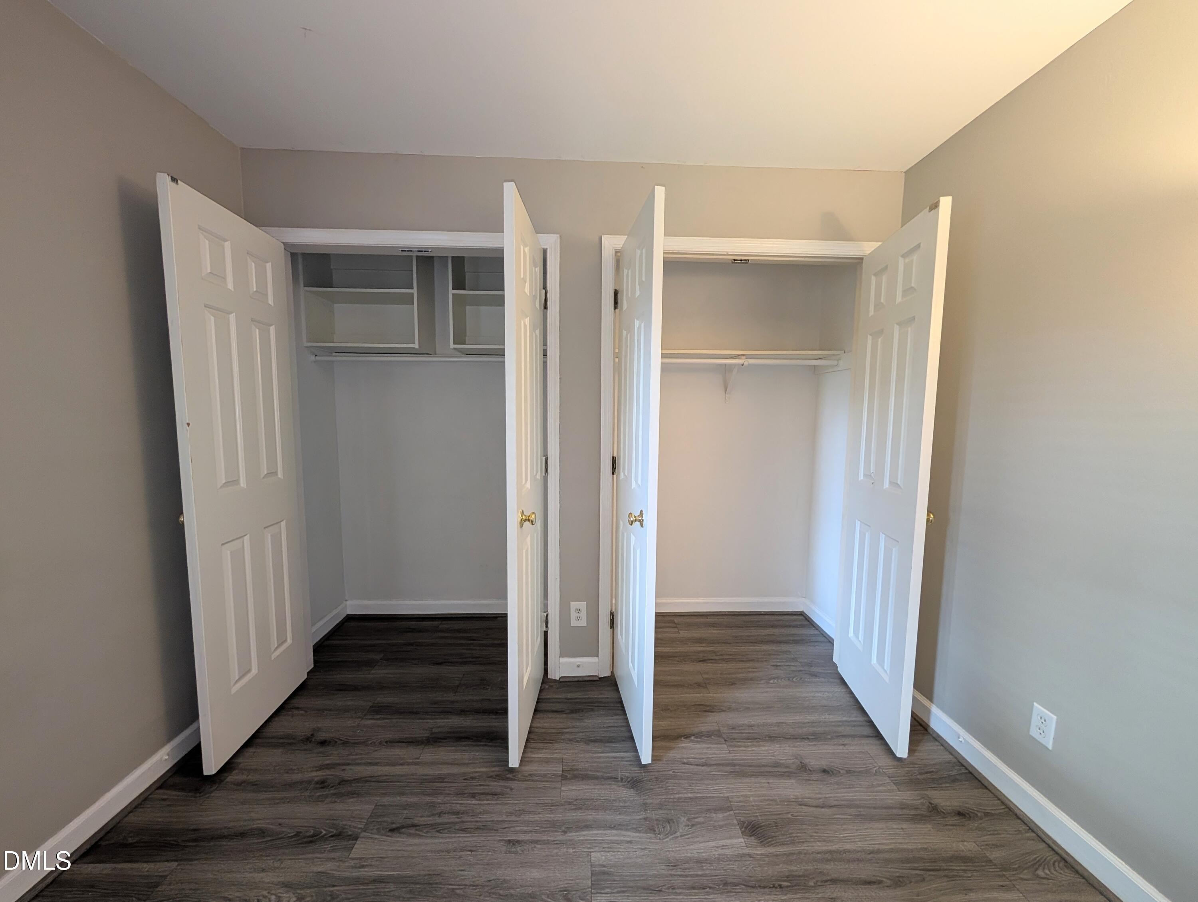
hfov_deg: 110.5
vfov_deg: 94.6
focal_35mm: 12
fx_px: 416
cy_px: 451
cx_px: 599
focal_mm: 2.02
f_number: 1.7
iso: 256
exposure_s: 1/40
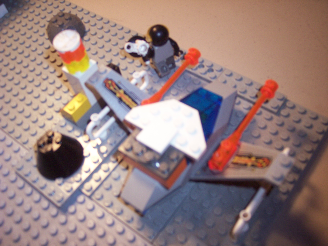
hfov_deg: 47.9
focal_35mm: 39
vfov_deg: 36.8
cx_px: 164
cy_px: 123
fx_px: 370
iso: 140
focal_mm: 8
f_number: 2.8
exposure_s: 1/60
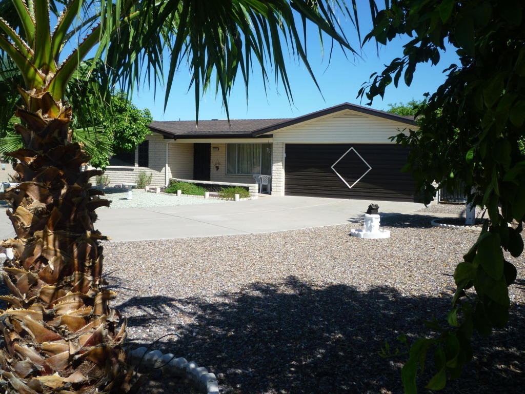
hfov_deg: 61.7
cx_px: 262
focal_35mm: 29
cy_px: 197
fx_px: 440
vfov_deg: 48.2
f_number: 4
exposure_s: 1/640
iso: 80
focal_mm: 5.2
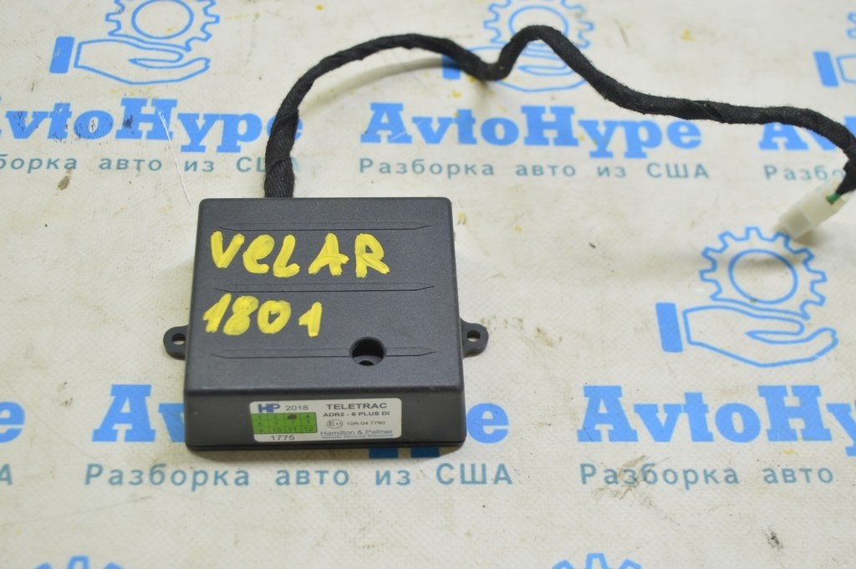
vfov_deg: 25.7
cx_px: 428
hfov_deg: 37.9
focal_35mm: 52
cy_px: 284
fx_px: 1247
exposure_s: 1/20
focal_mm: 35
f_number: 5.6
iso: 400
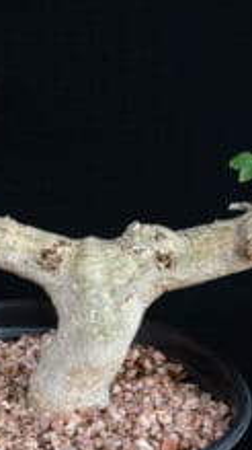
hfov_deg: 10.1
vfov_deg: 18.0
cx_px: 54
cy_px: 231
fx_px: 1415
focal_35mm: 119
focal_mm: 60
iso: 100
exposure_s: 6
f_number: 32
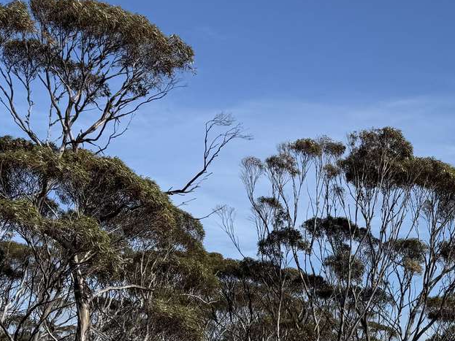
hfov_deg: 25.0
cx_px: 460
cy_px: 371
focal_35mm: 74
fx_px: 972
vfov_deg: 19.1
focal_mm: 6.76
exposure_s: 1/4673
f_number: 1.78
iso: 80
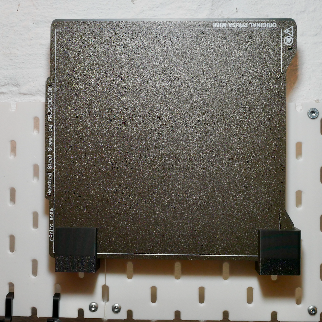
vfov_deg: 32.8
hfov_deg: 32.8
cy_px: 161
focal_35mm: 52
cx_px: 158
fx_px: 547
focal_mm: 22
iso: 1600
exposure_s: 1/125
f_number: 7.1
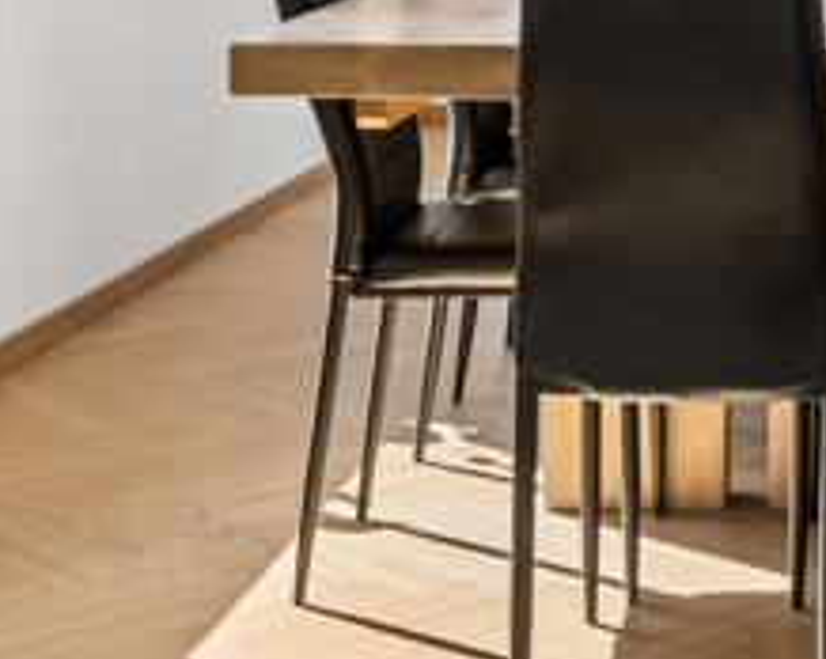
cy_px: -210
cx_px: 962
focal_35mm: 93
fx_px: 2271
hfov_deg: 19.5
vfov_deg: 15.7
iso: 200
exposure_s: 1/50
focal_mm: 18
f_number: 8
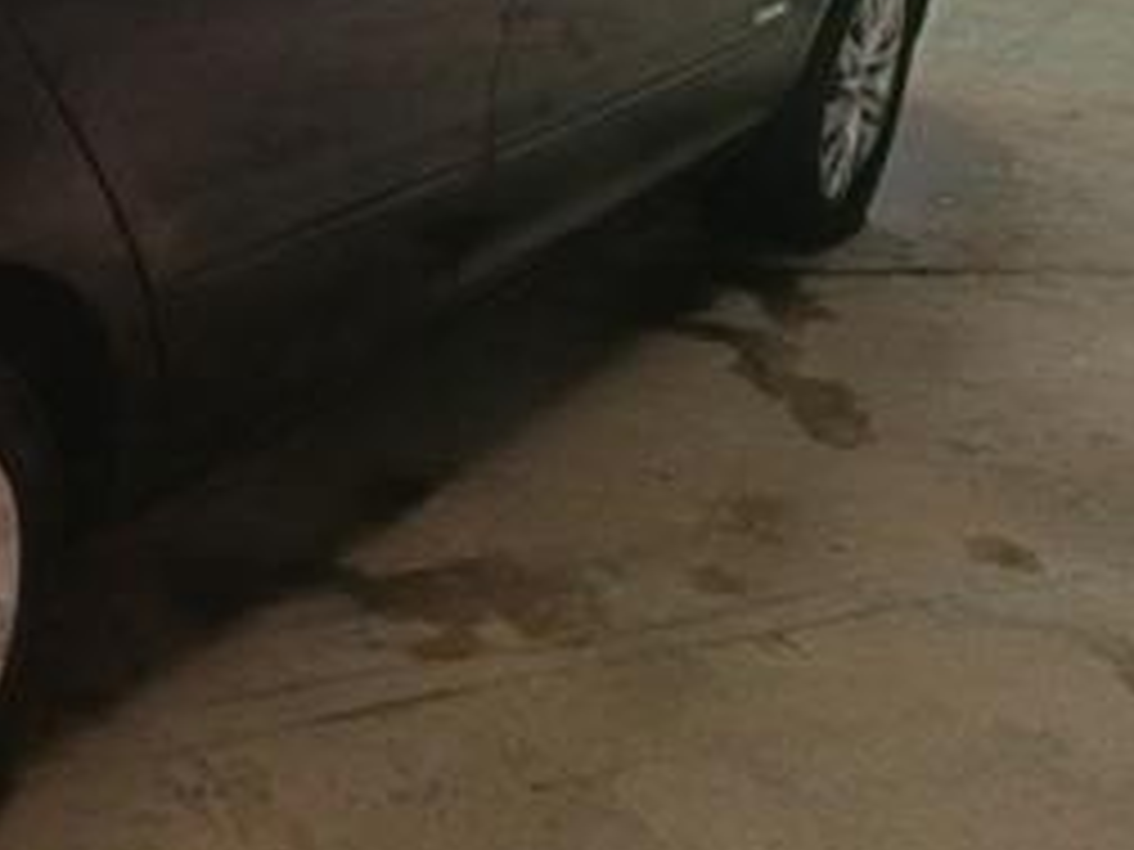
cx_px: -225
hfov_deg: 26.2
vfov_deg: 21.5
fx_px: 2162
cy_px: 18
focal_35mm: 66
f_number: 1.8
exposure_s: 1/30
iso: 1466
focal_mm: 4.81
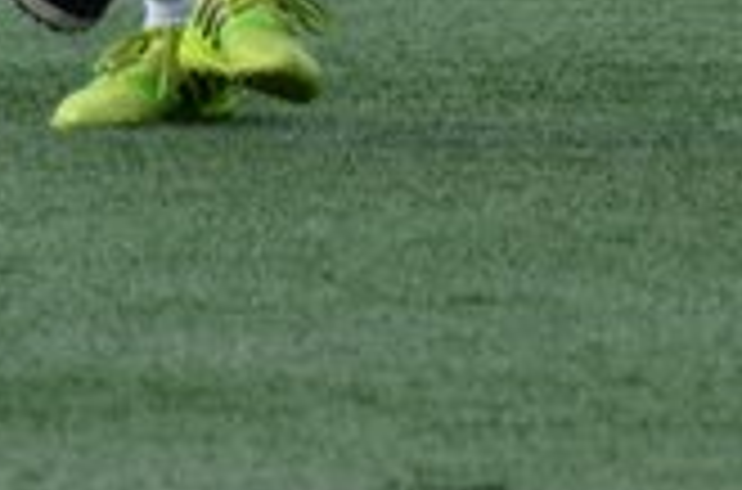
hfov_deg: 0.9
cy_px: -652
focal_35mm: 2183
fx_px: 44865
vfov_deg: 0.6
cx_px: 144
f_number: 5.6
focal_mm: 300
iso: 200
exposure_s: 1/640
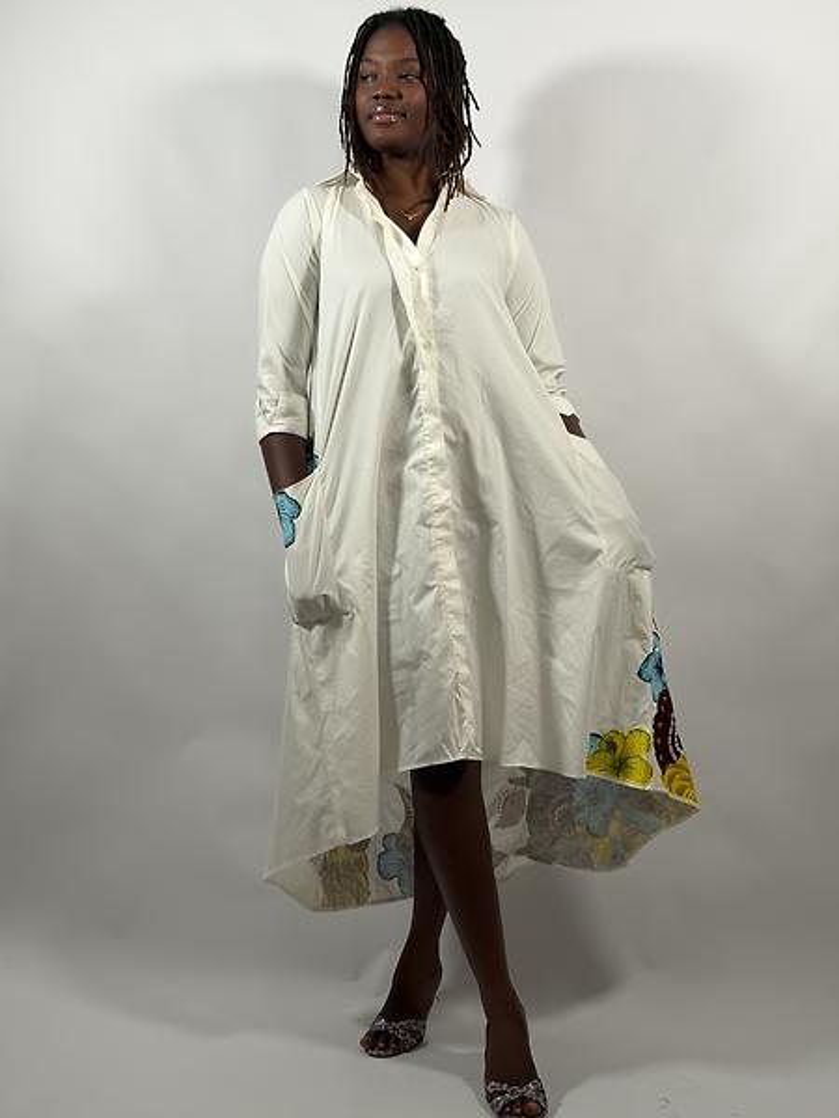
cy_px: 559
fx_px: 1551
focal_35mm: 48
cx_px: 420
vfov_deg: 39.7
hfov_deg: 30.3
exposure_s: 1/121
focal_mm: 6.76
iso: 50
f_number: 1.78
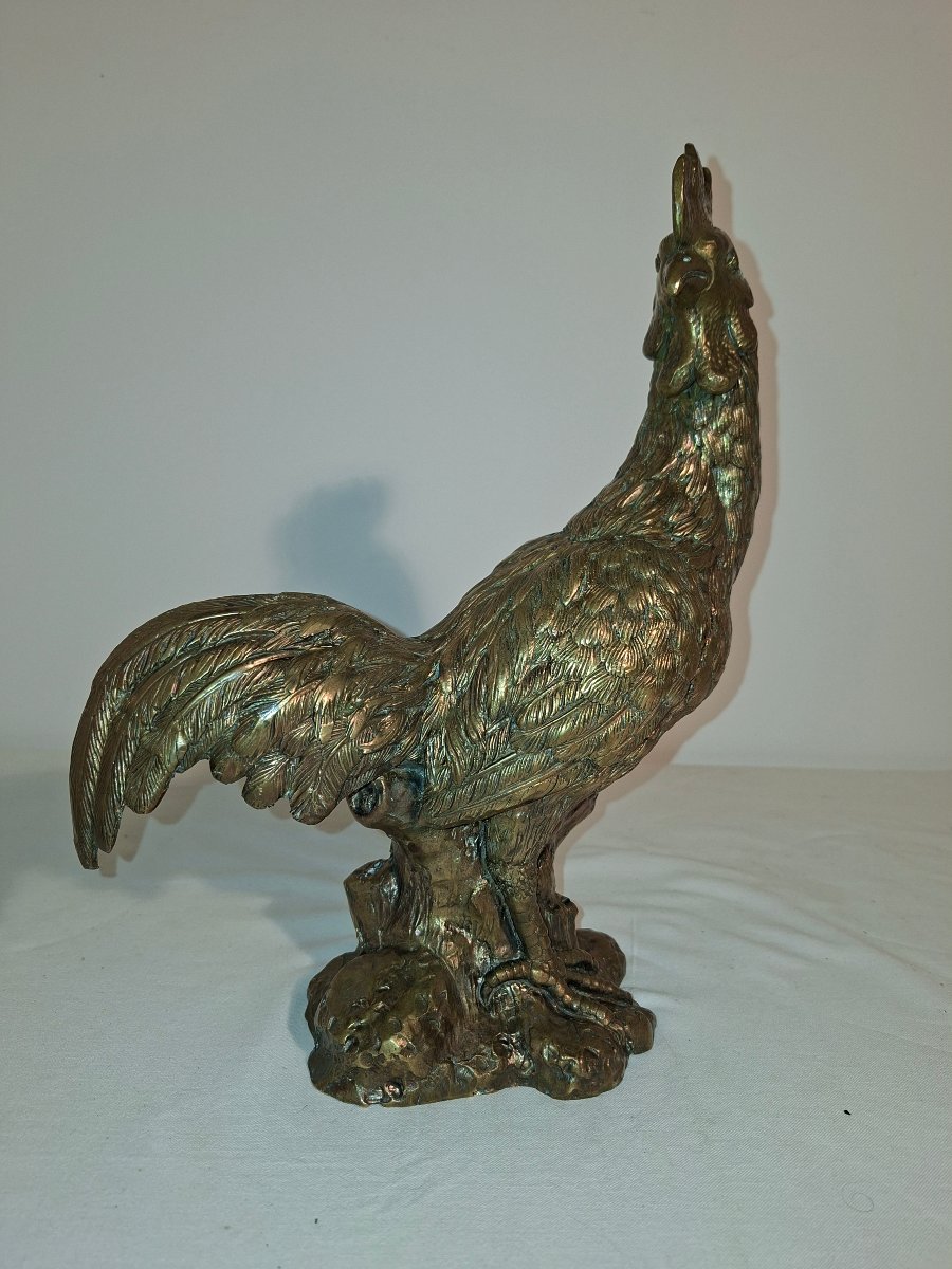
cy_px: 634
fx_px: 843
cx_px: 476
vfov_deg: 73.9
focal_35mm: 23
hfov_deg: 58.9
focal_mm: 5.54
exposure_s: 1/100
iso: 64
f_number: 1.8
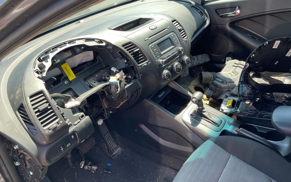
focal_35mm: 31
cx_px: 146
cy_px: 87
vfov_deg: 40.6
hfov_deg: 61.2
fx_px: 246
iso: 20
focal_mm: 3
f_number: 1.8
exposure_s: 1/120
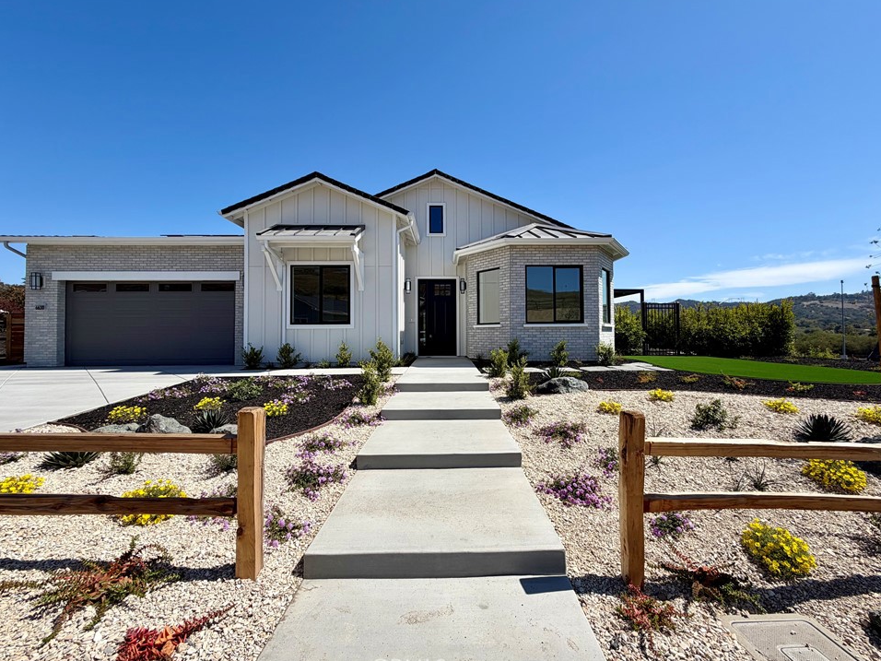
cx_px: 455
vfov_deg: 81.7
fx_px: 382
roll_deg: +0.3
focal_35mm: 15
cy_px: 326
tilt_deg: +1.0
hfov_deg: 98.1
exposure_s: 1/970
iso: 20
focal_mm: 2.22
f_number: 2.2
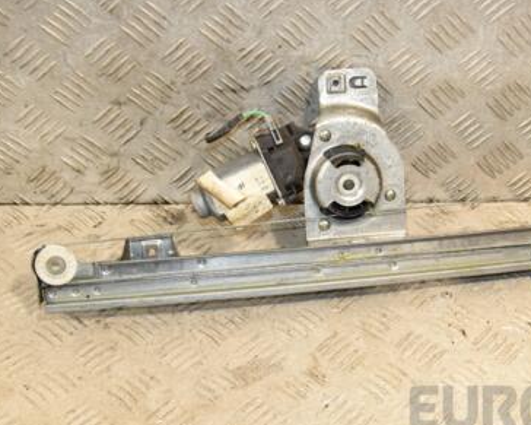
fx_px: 1021
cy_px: 213
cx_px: 382
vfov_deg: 23.5
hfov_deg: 28.8
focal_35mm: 65
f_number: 6.3
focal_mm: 28
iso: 800
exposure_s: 1/200
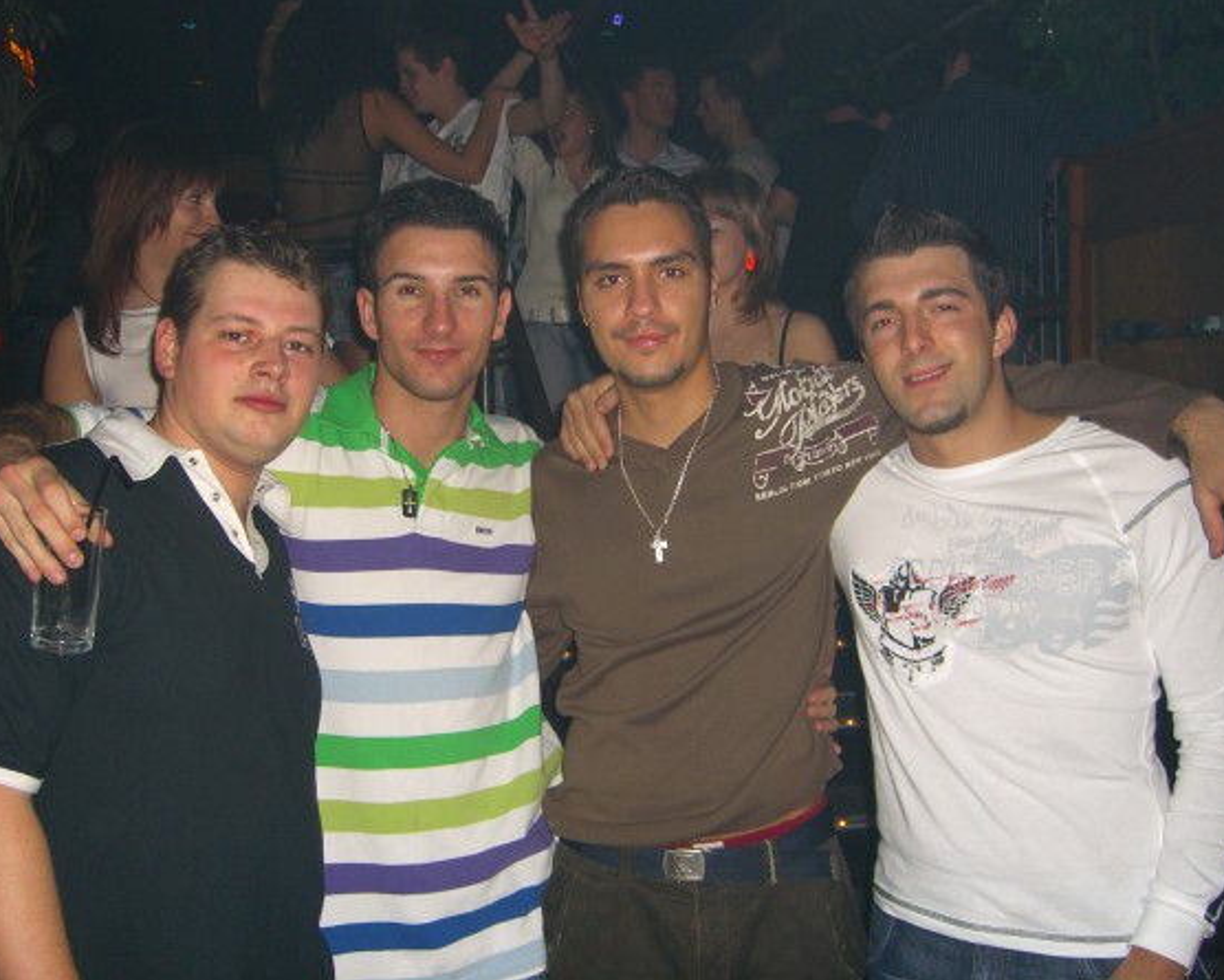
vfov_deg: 37.3
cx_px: 575
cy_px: 489
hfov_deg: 45.8
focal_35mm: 40
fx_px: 1449
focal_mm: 7.9
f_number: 2.8
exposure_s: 1/60
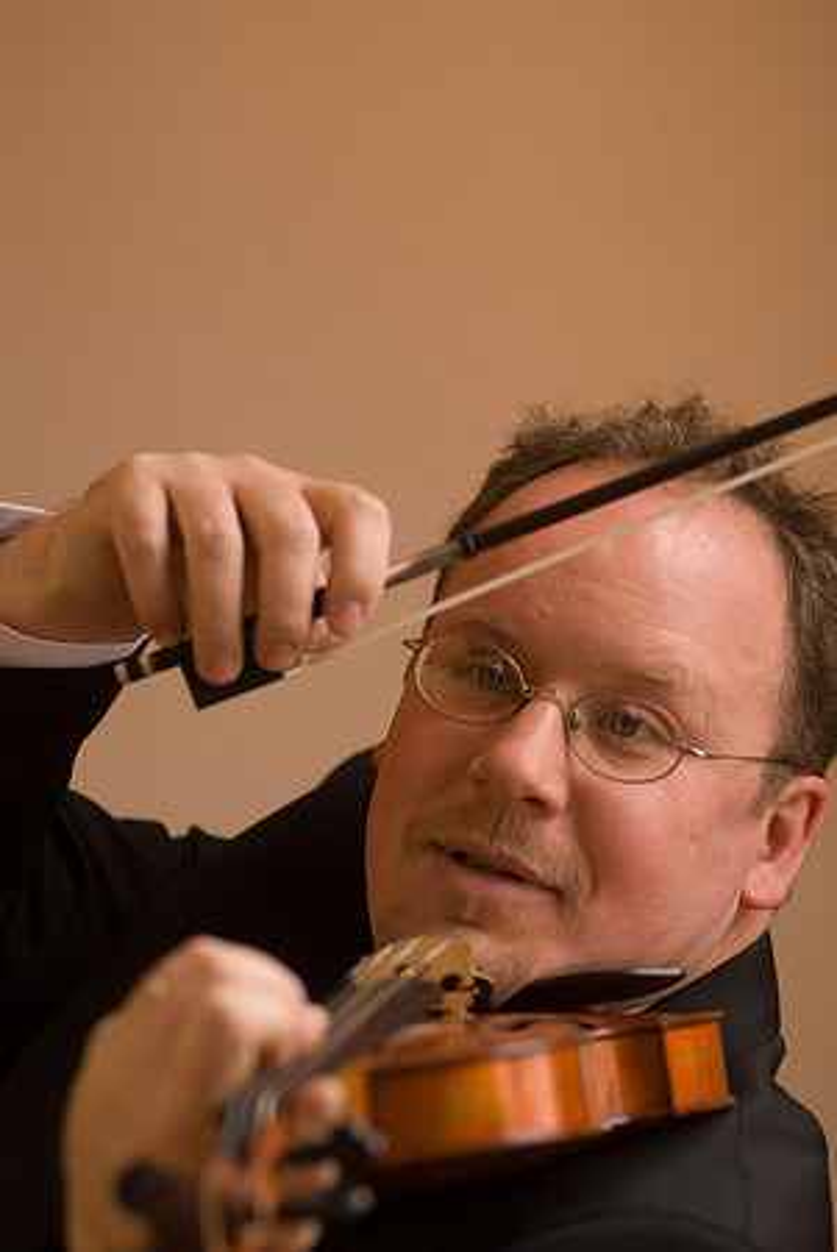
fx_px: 6524
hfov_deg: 7.3
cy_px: 626
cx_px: 418
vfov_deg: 11.0
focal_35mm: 188
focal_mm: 125
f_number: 2.8
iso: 320
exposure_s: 1/60
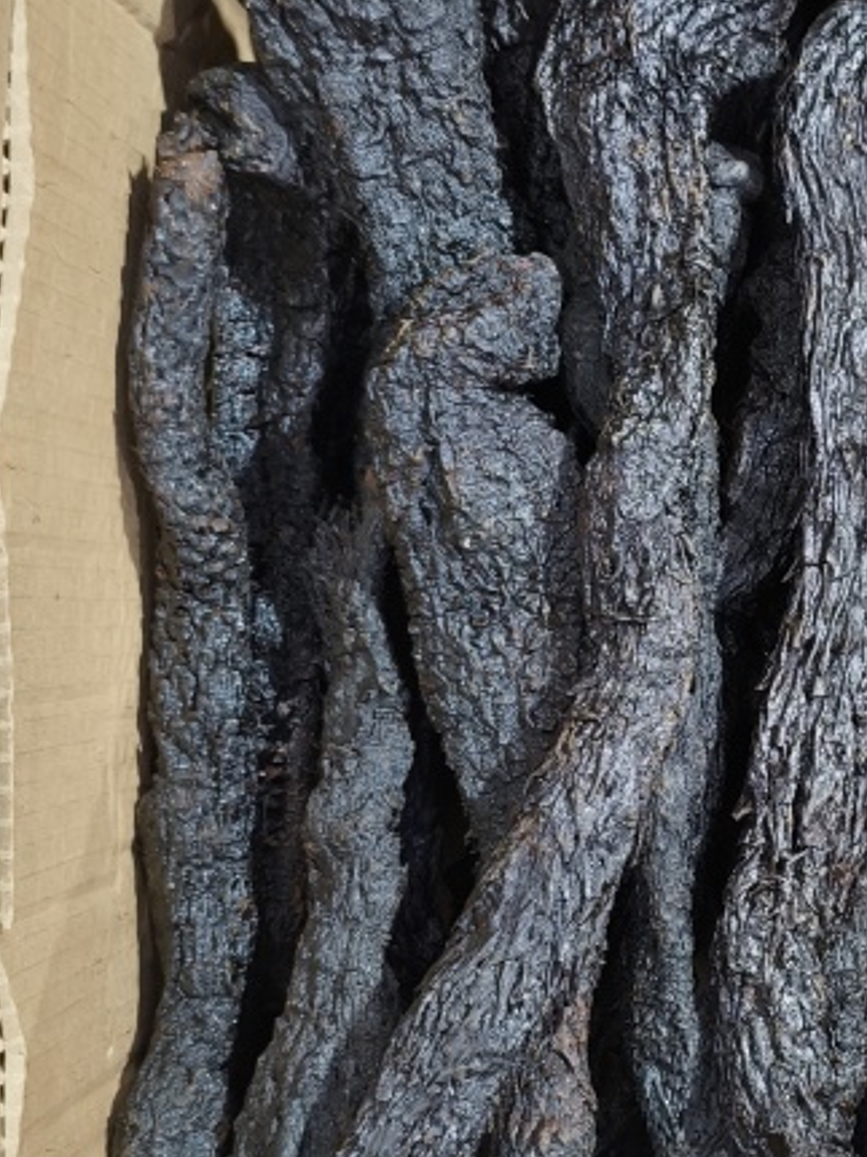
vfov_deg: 33.8
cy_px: 600
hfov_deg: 24.4
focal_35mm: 57
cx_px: 883
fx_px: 1904
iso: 200
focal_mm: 5.84
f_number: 1.6
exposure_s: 1/50
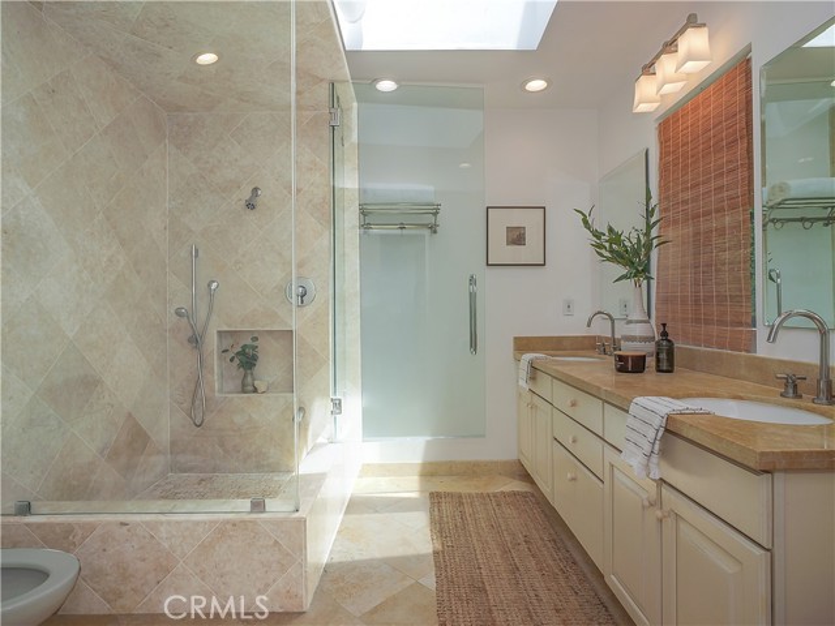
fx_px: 434
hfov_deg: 87.8
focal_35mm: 18
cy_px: 313
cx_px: 418
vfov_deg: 71.6
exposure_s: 1/160
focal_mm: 9
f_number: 8
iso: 200
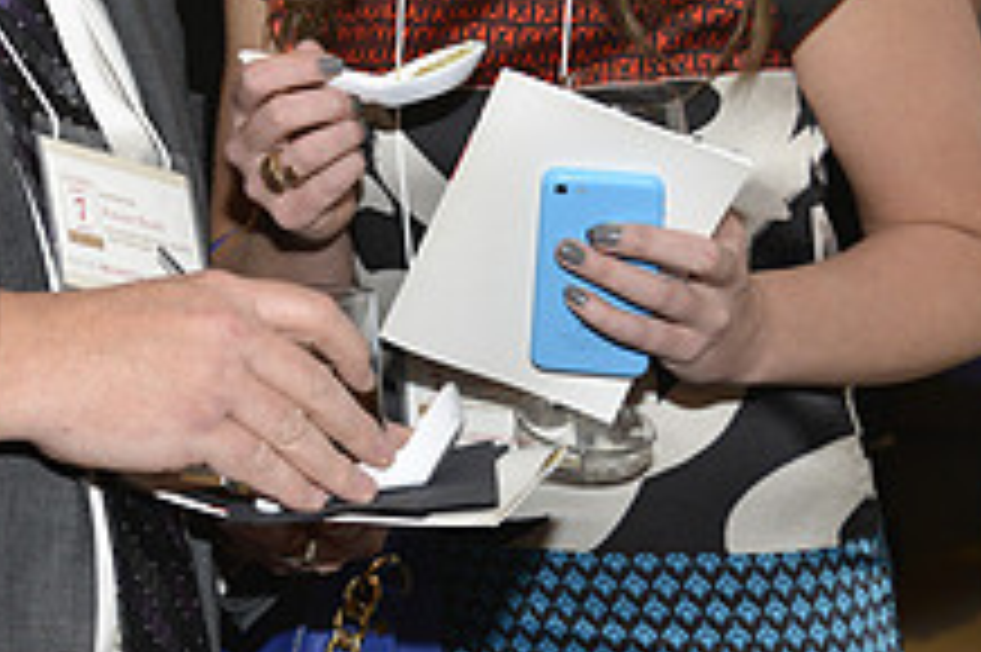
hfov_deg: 20.4
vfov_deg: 13.8
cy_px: -124
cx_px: -58
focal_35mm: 96
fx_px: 2614
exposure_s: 1/60
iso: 800
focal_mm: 36
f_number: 4
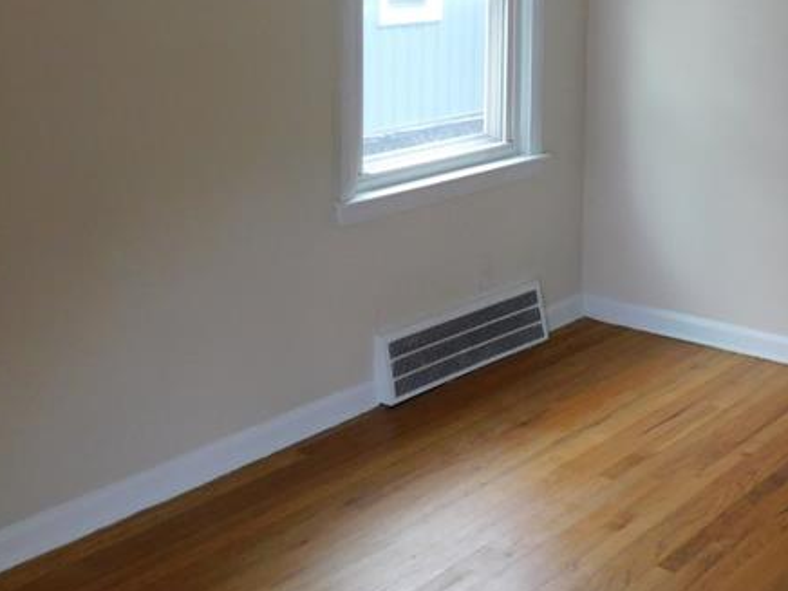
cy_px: 20
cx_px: 676
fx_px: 1229
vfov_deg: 25.8
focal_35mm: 54
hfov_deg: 34.0
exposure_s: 1/30
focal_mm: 4
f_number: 3
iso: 160
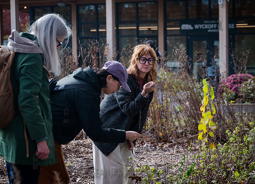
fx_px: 616
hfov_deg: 23.4
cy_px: 92
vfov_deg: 17.0
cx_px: 139
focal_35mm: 85
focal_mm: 80
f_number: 5
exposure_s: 1/400
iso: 640
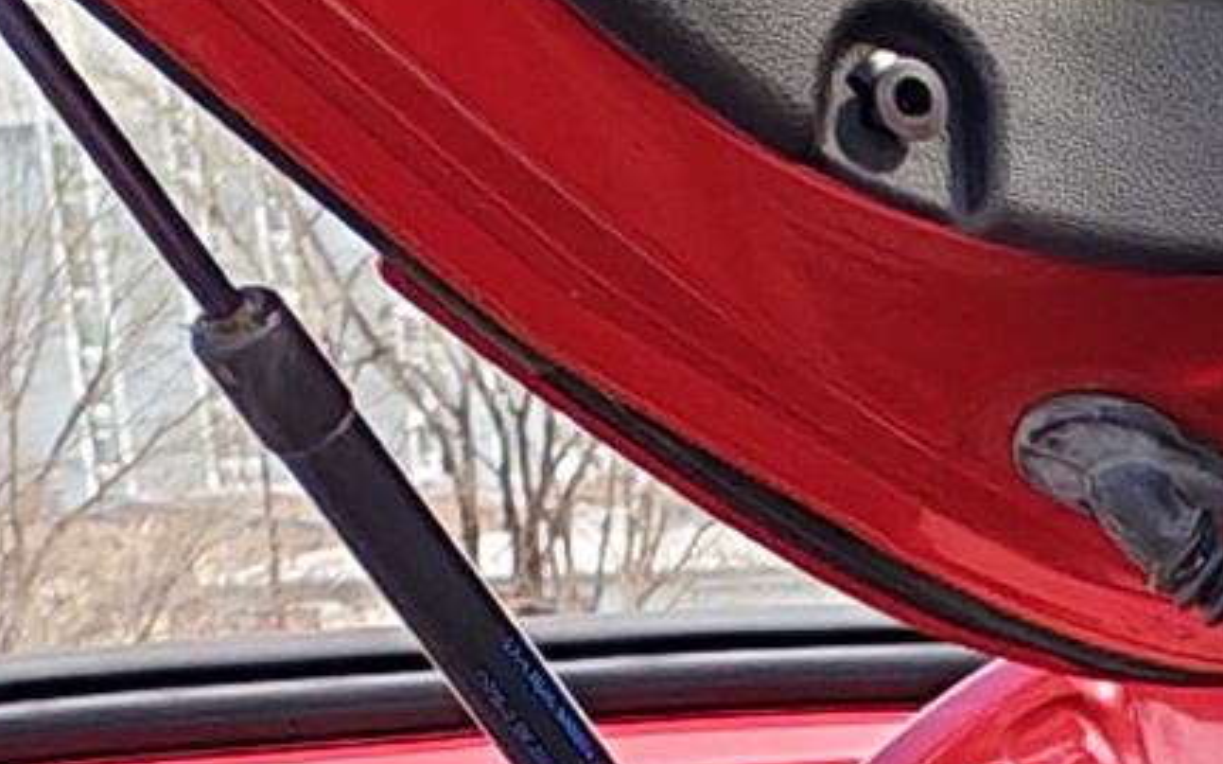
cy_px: 2664
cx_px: 3368
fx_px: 9062
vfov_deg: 4.5
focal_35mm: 272
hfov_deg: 7.1
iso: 50
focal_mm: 6.12
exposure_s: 1/330
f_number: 1.9
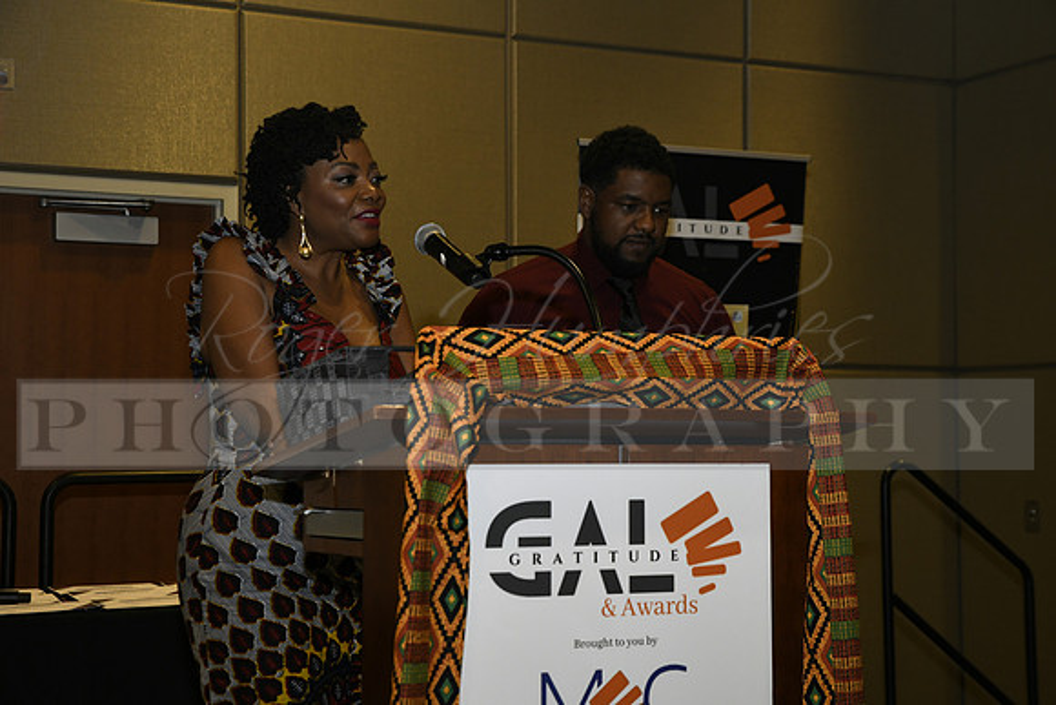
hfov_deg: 31.0
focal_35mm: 65
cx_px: 528
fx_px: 1907
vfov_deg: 20.9
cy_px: 352
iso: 1600
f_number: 8
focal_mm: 65
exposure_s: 1/60
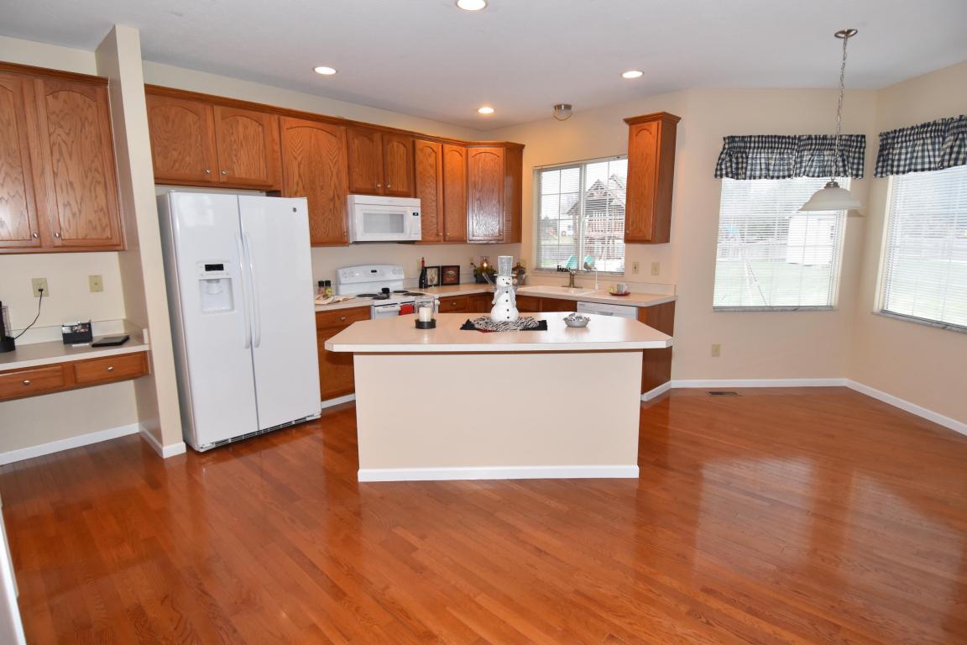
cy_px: 322
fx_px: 483
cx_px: 484
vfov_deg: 67.4
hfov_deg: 90.0
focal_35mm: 18
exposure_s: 1/100
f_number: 5
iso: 800
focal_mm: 12
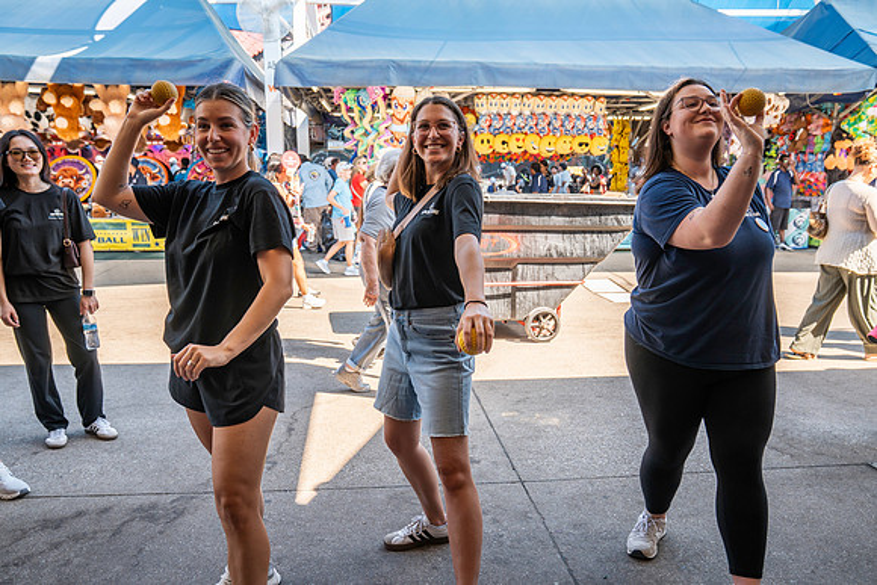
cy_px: 292
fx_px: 707
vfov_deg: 45.0
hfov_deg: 63.6
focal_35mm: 29
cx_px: 438
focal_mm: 29
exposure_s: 1/200
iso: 125
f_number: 4.5
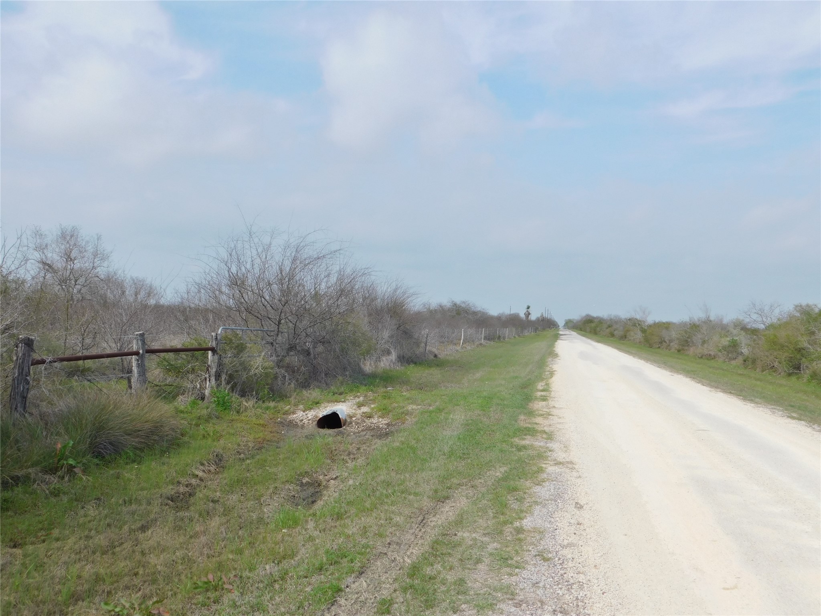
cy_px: 308
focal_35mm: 36
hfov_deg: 51.4
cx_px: 410
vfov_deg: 39.7
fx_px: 854
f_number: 3.5
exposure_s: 1/1250
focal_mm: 6.3
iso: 125
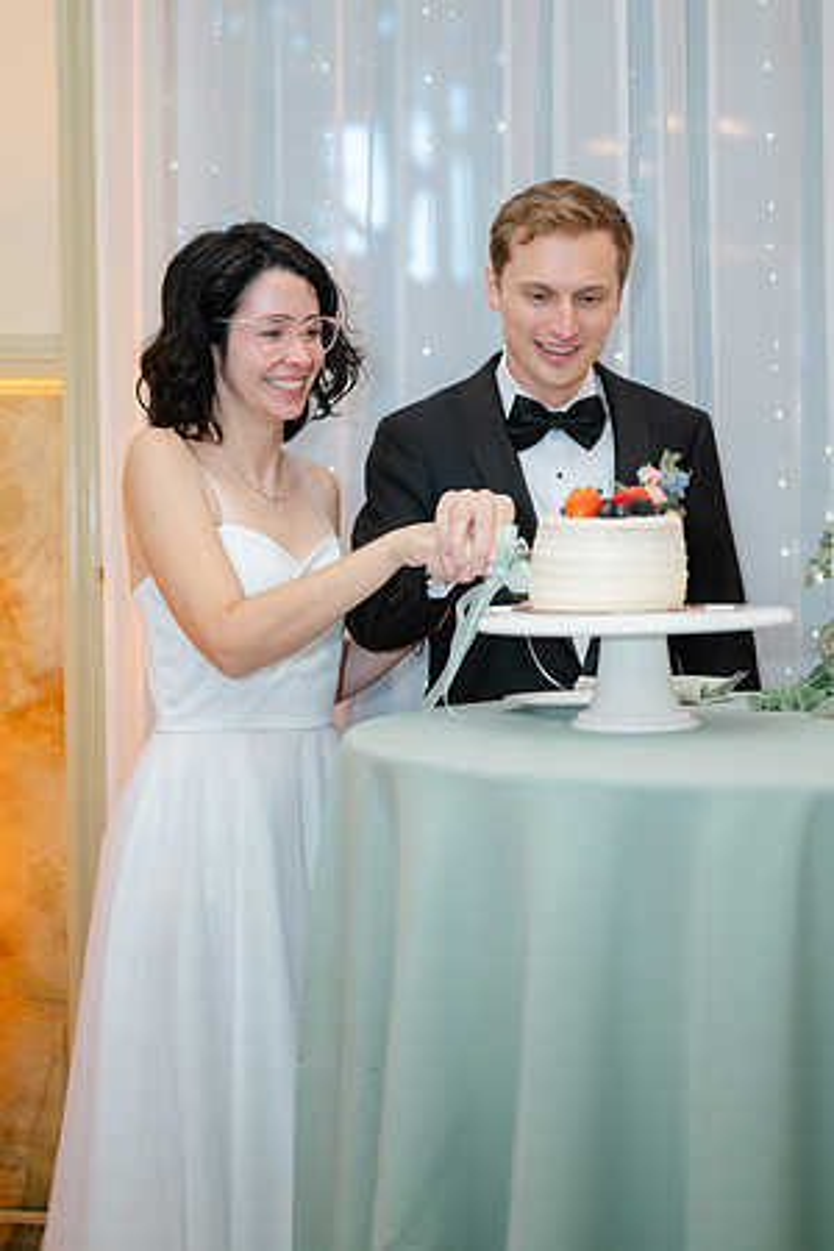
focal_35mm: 50
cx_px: 417
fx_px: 1737
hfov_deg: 27.0
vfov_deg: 39.6
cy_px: 626
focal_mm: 50
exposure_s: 1/100
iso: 320
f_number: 1.8
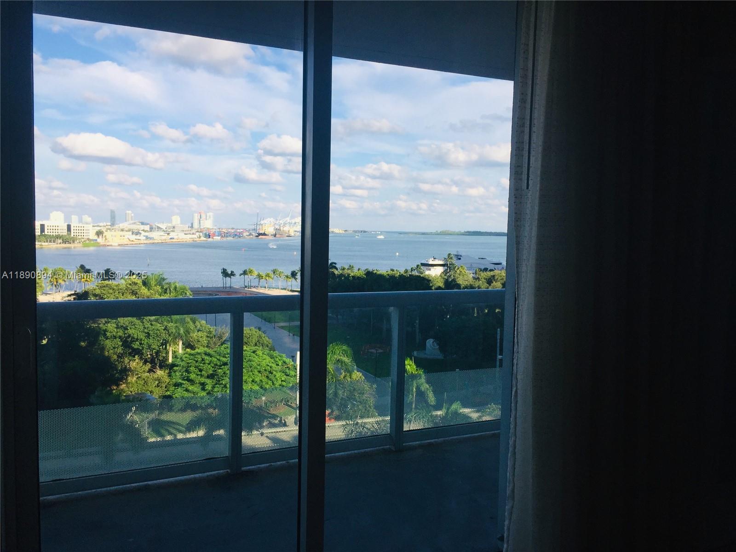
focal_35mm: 29
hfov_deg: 61.7
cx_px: 368
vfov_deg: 48.2
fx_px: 617
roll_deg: -1.5
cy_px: 276
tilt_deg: -4.7
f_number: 2.2
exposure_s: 1/732
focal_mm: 4.15
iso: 32
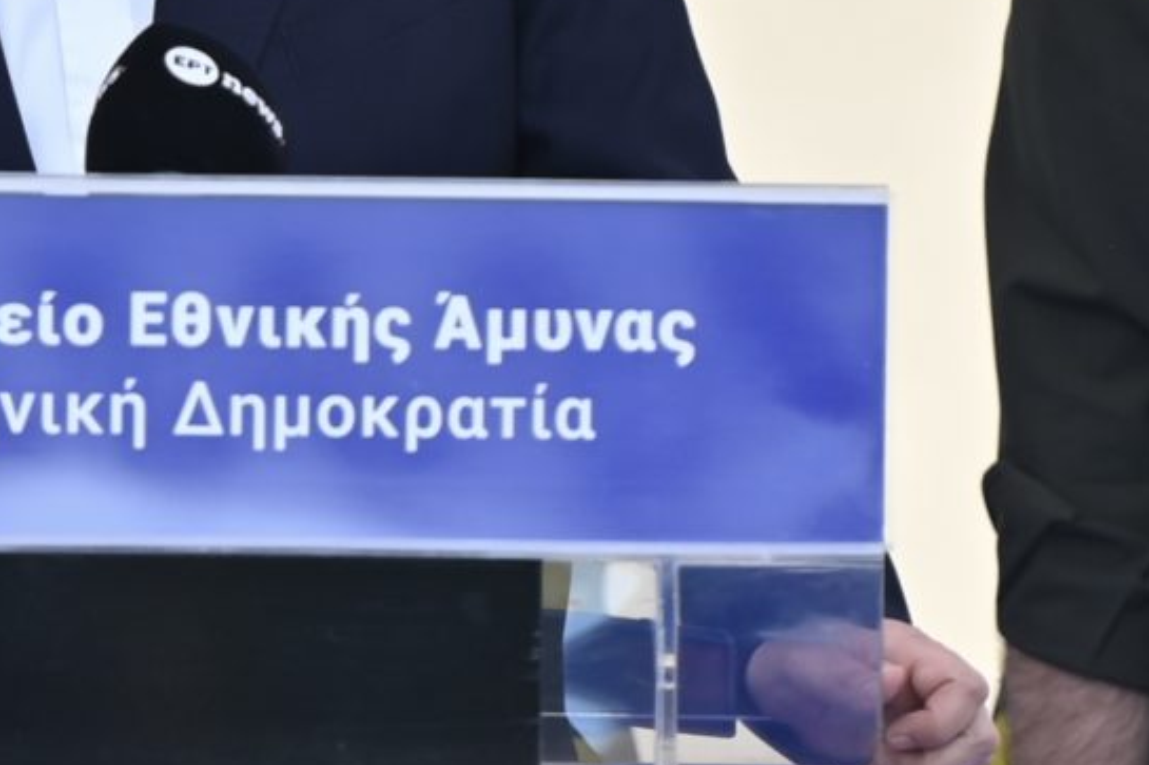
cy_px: -144
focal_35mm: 845
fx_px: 26960
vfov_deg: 1.6
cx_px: 519
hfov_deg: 2.4
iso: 100
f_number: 2.8
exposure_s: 1/1250
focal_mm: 150
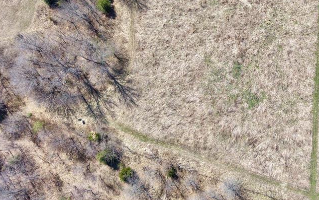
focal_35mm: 41
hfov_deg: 45.9
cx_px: 251
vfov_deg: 29.6
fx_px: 356
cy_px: 11
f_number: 1.8
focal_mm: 8.67
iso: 100
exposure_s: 1/1500
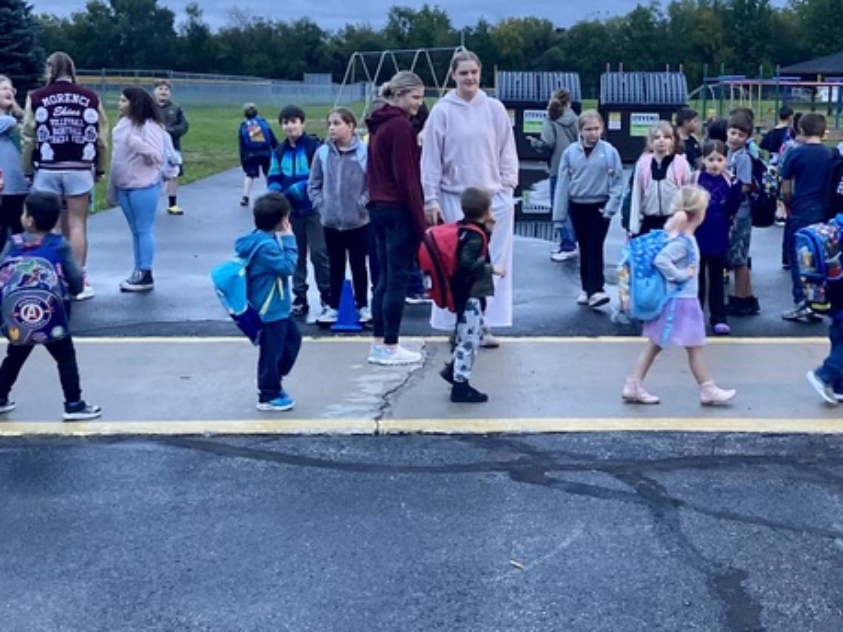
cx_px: 452
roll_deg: -0.2
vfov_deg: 25.2
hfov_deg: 33.2
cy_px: 252
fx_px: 1412
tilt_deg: -7.8
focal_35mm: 58
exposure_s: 1/60
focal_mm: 4.25
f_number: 1.8
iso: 160
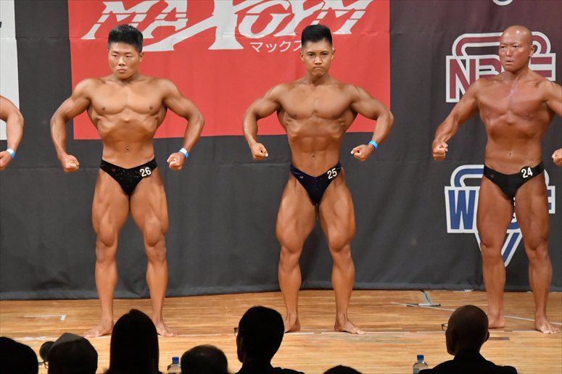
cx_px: 281
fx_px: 4447
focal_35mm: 285
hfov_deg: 7.2
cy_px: 187
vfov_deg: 4.8
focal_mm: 190
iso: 11400
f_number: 5.6
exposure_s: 1/400
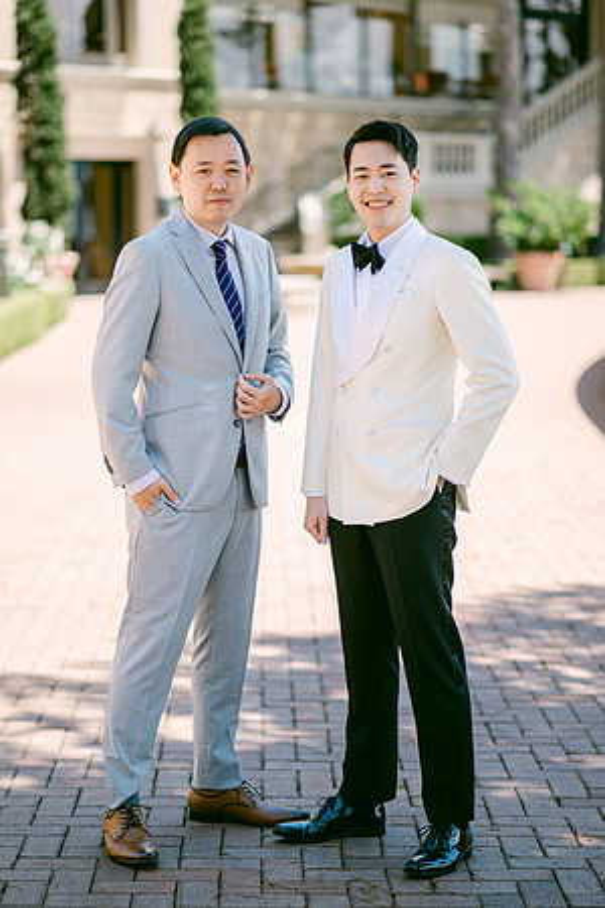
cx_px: 302
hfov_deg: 16.1
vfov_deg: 23.9
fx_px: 2143
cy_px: 454
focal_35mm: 85
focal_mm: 85
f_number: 1.8
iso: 64
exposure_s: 1/1600
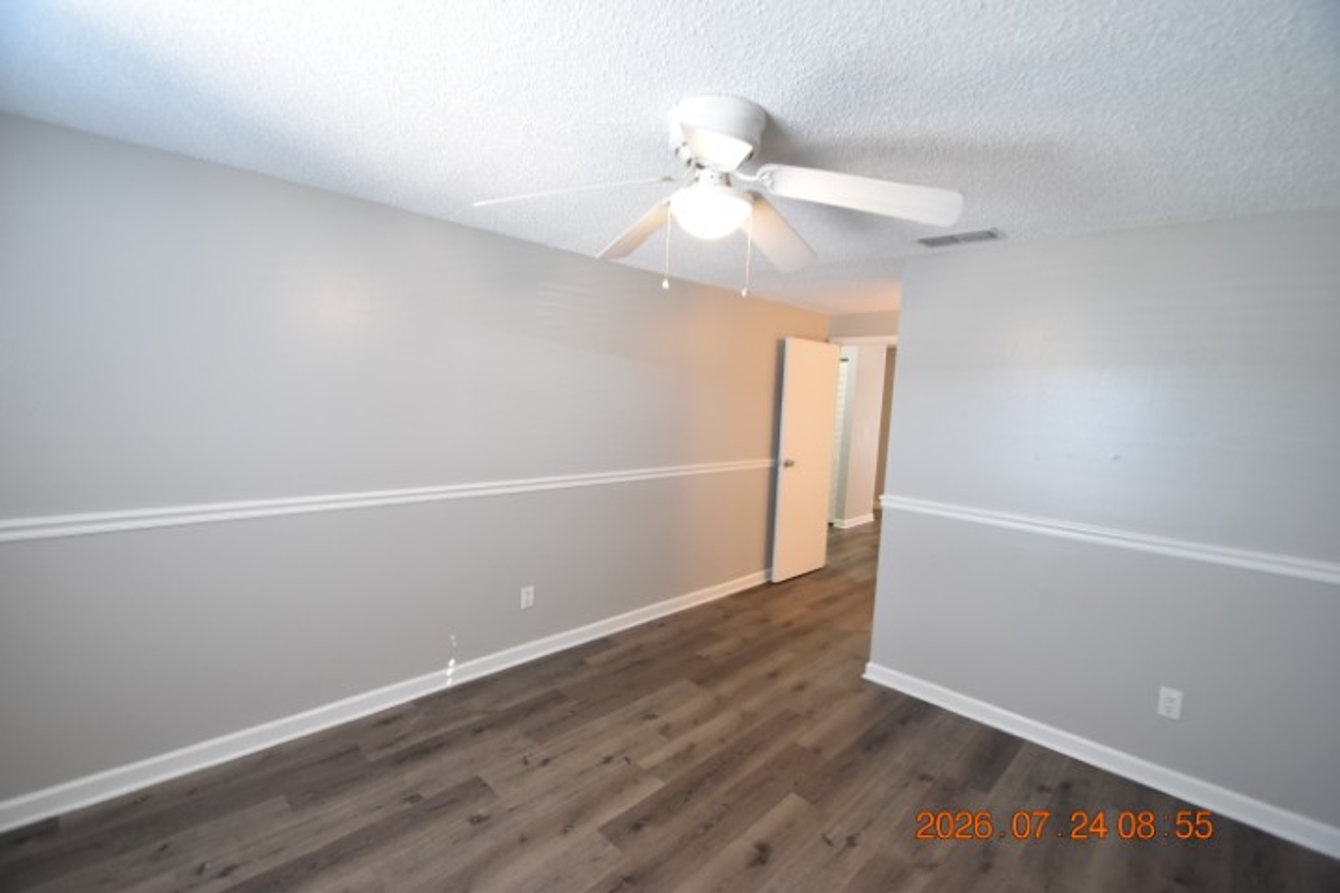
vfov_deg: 77.3
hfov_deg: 100.4
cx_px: 670
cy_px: 446
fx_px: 558
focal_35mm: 15
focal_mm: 10
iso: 800
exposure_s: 1/20
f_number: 3.5
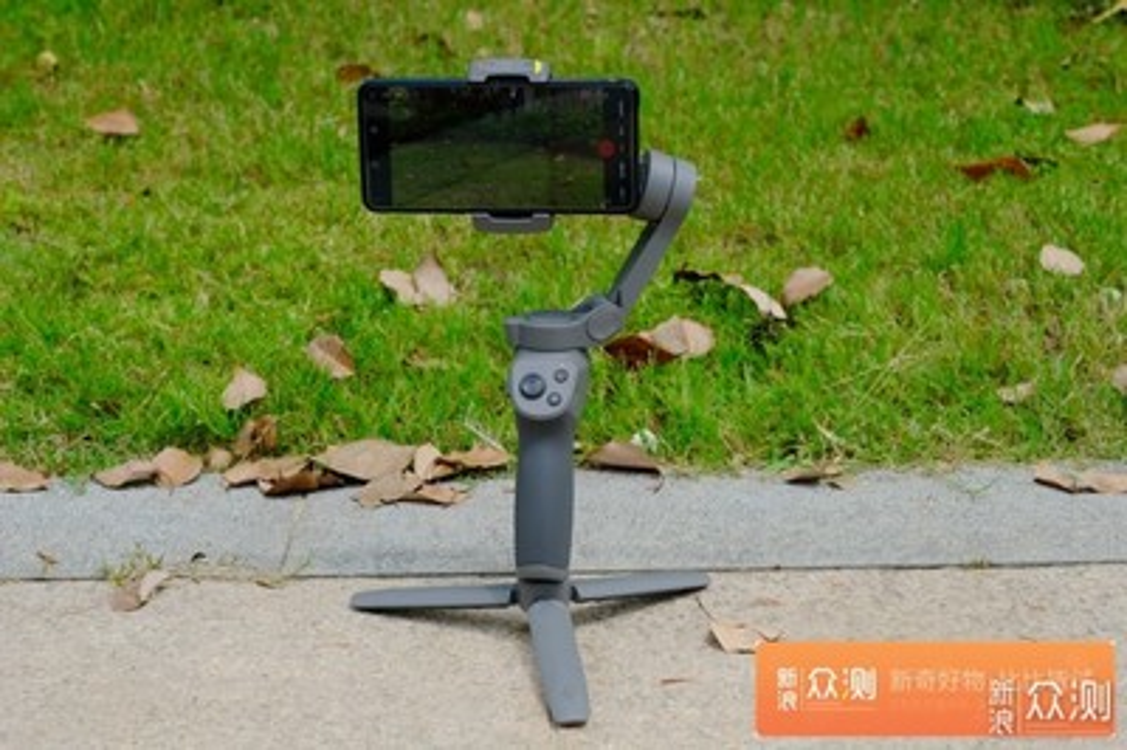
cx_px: 564
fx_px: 1814
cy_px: 375
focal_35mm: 58
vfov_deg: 23.3
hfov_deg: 34.5
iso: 1000
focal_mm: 38.8
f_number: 6.4
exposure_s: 1/2000
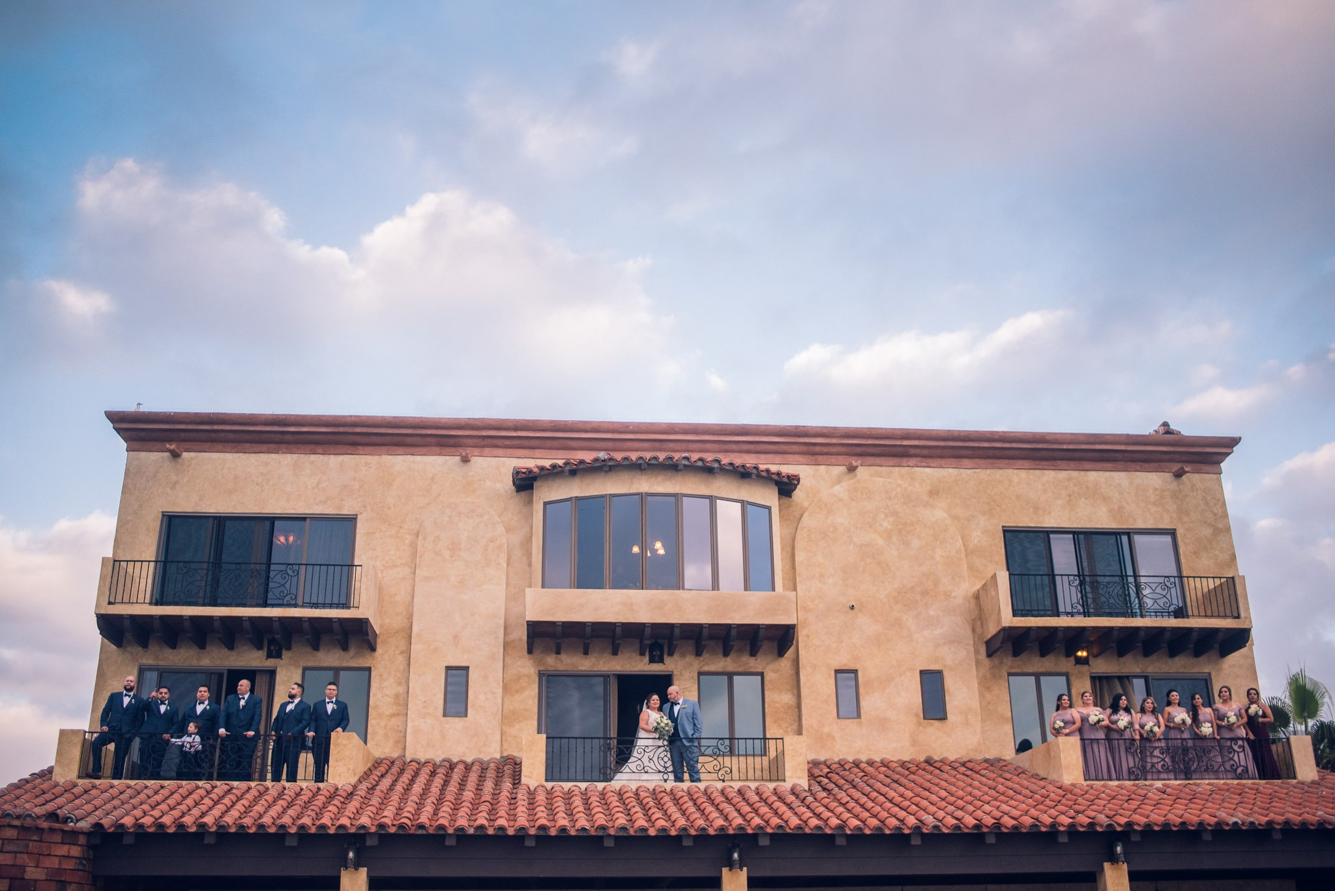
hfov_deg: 54.4
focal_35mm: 35
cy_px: 446
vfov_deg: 37.9
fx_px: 1298
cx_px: 668
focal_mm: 35
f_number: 1.8
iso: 800
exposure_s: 1/4000
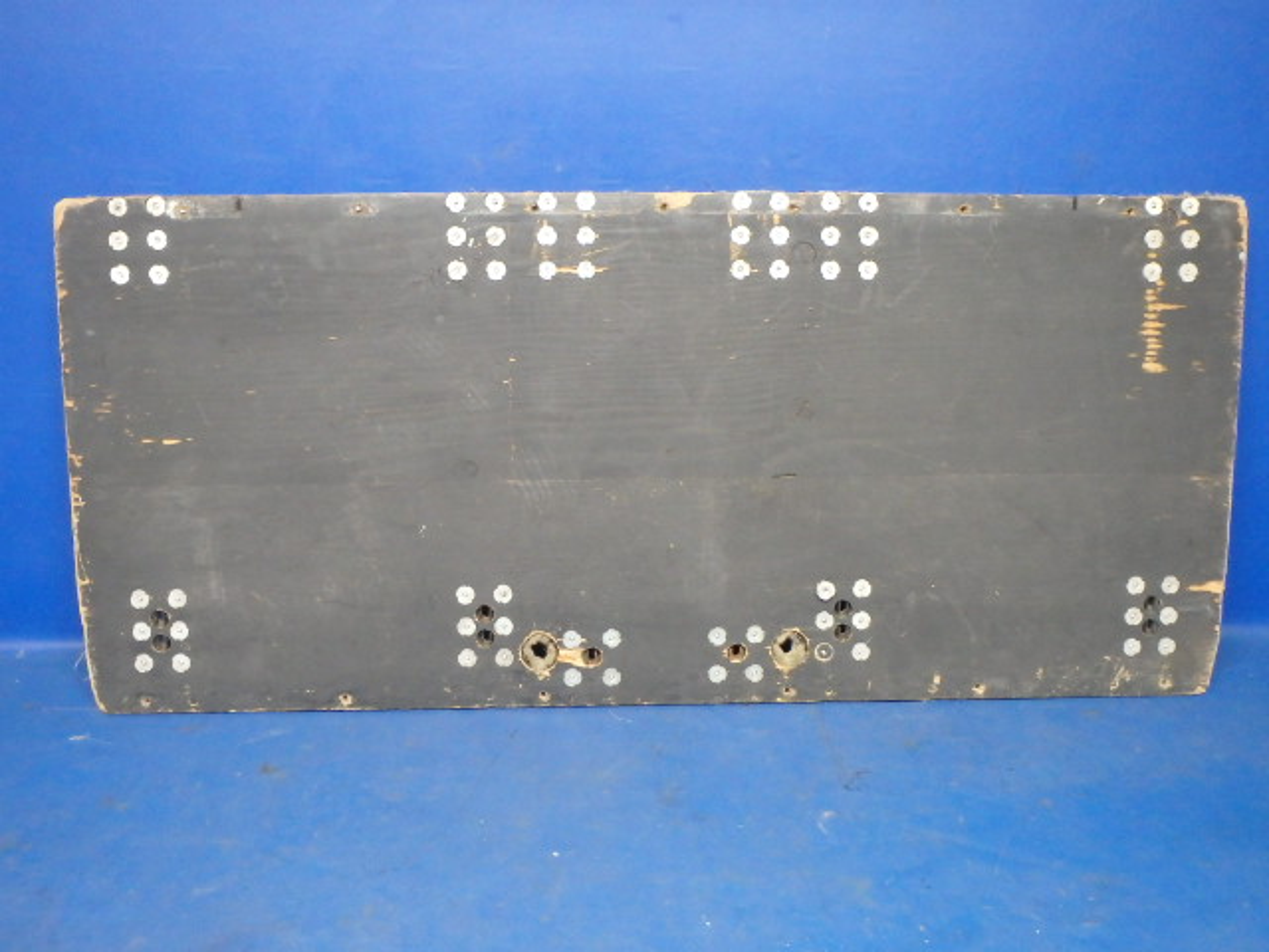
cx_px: 634
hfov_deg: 63.4
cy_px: 476
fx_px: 1026
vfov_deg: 49.7
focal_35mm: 28
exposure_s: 1/30
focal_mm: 5
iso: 1250
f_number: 3.9
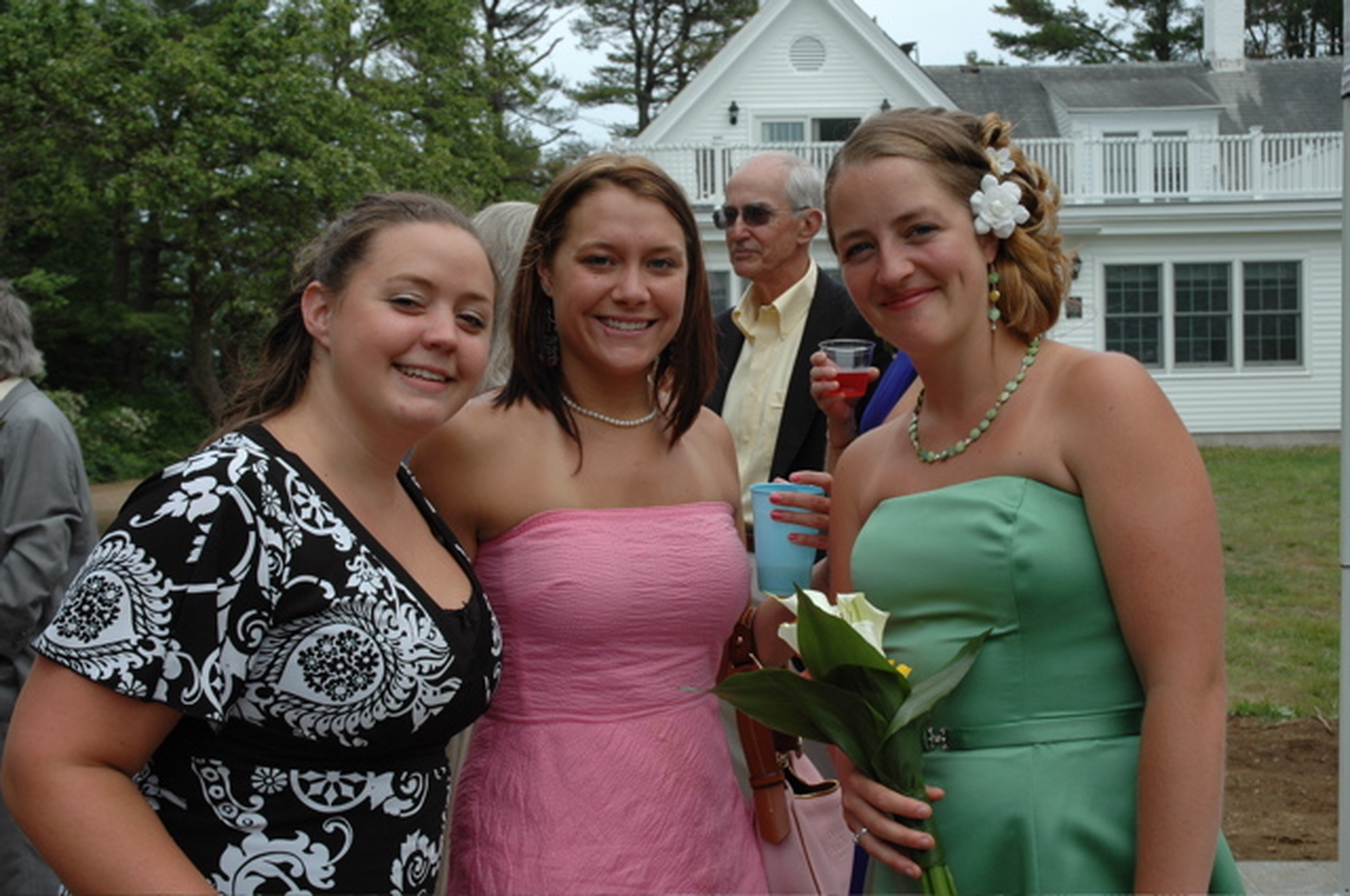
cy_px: 448
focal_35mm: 44
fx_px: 1629
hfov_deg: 45.0
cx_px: 675
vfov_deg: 30.8
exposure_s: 1/250
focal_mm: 29
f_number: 8
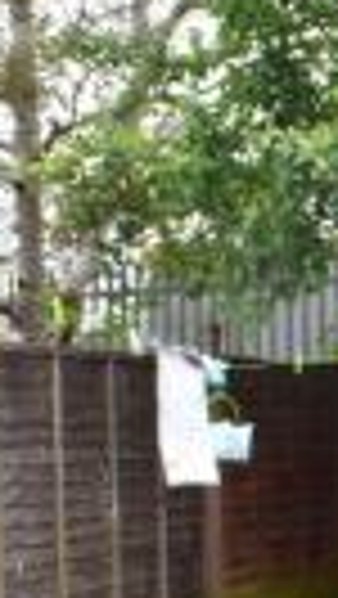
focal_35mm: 124
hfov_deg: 9.6
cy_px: 438
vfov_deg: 17.2
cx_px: 464
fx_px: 1972
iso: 400
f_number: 10
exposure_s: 1/200
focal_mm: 22
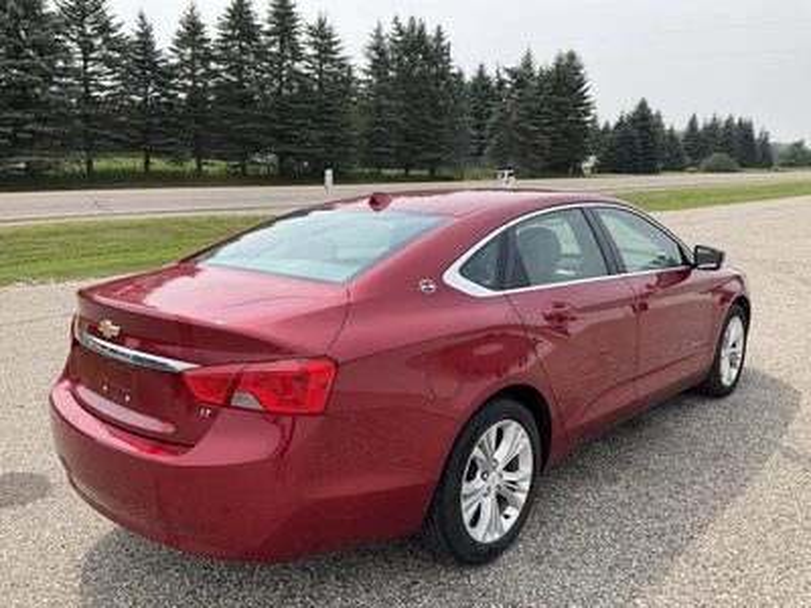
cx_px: 406
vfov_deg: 48.2
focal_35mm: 29
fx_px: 679
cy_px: 304
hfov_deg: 61.7
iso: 25
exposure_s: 1/1250
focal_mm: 3
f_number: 1.8
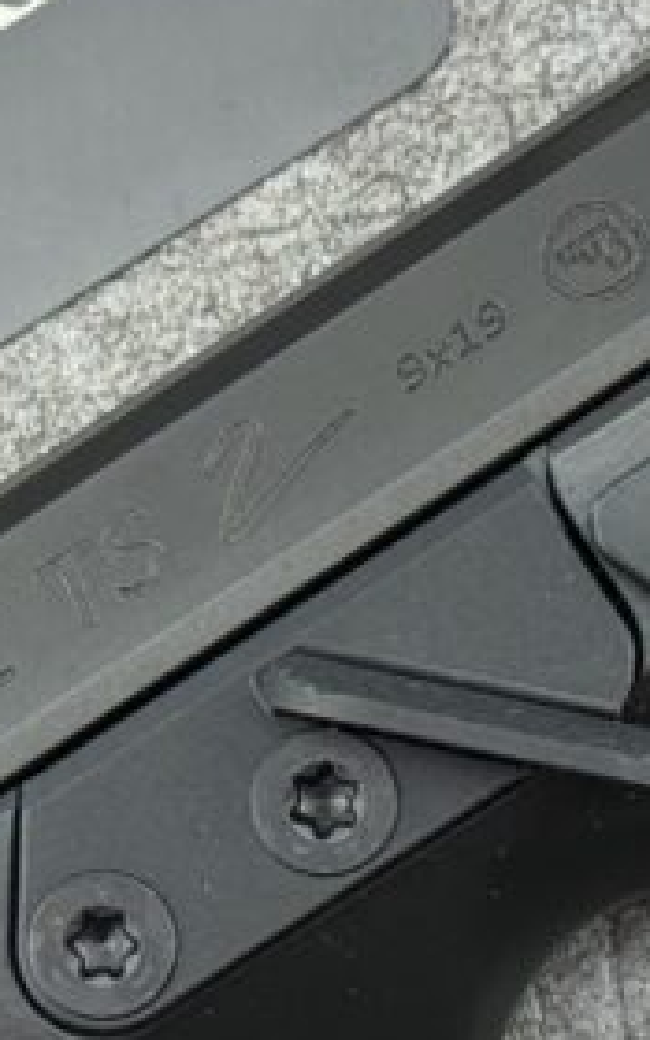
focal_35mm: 186
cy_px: 602
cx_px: 338
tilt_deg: -87.8
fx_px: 5272
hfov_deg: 7.1
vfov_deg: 11.3
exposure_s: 1/120
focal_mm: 6.76
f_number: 1.78
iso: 64
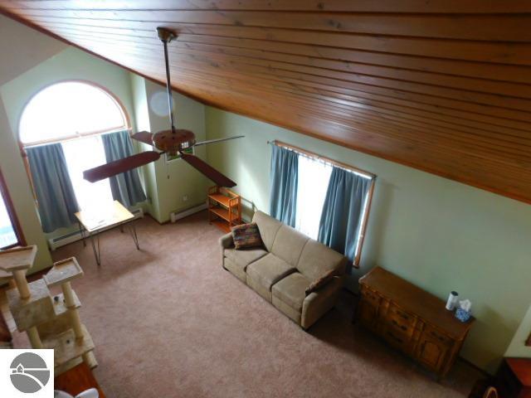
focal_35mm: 23
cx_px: 266
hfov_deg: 73.9
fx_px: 353
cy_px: 199
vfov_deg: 58.9
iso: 125
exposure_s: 1/30
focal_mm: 4
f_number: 3
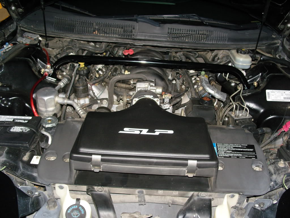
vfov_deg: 37.7
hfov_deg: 49.0
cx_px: 145
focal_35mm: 38
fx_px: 318
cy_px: 109
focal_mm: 7.8
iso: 160
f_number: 2.8
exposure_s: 1/40
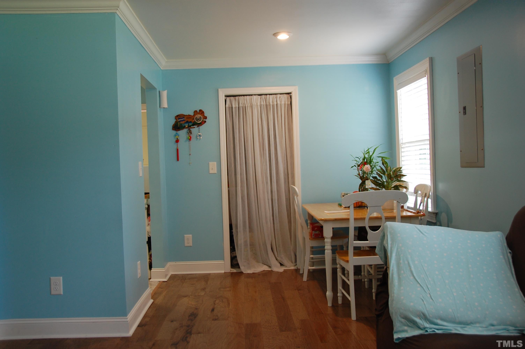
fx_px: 481
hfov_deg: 57.3
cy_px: 174
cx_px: 262
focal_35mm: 33
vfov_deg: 39.9
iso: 400
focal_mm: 22
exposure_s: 1/40
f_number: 3.8
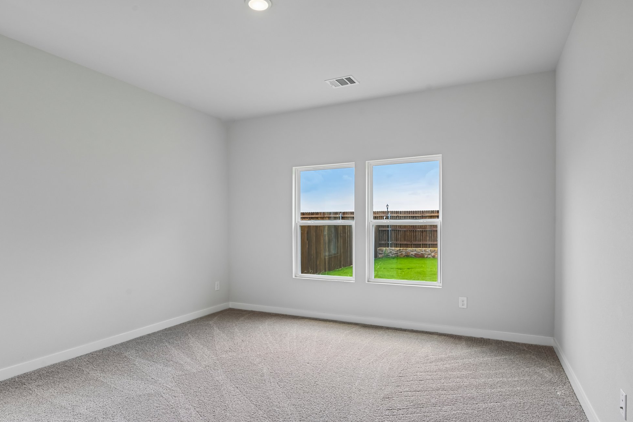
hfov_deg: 84.0
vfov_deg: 61.9
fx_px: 352
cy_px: 220
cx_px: 310
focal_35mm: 20
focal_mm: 19
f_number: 8
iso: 400
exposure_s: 1/200
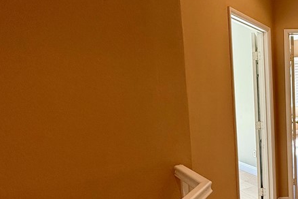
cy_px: 114
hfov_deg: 43.0
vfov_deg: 38.7
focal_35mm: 34
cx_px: 331
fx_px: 281
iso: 200
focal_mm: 2.22
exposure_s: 1/120
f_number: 2.2
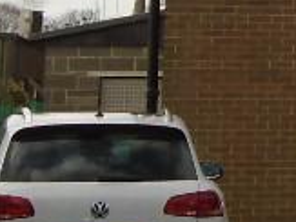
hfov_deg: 8.1
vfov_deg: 6.4
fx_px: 1931
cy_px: -162
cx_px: 690
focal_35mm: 226
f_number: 3.8
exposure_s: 1/500
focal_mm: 6.4
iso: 100
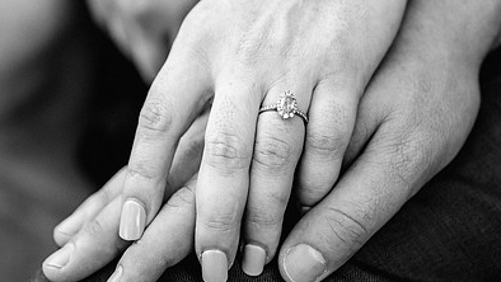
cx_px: 209
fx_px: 1847
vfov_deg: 8.7
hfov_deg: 15.4
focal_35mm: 139
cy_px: 93
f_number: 3.5
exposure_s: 1/250
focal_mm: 90
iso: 400
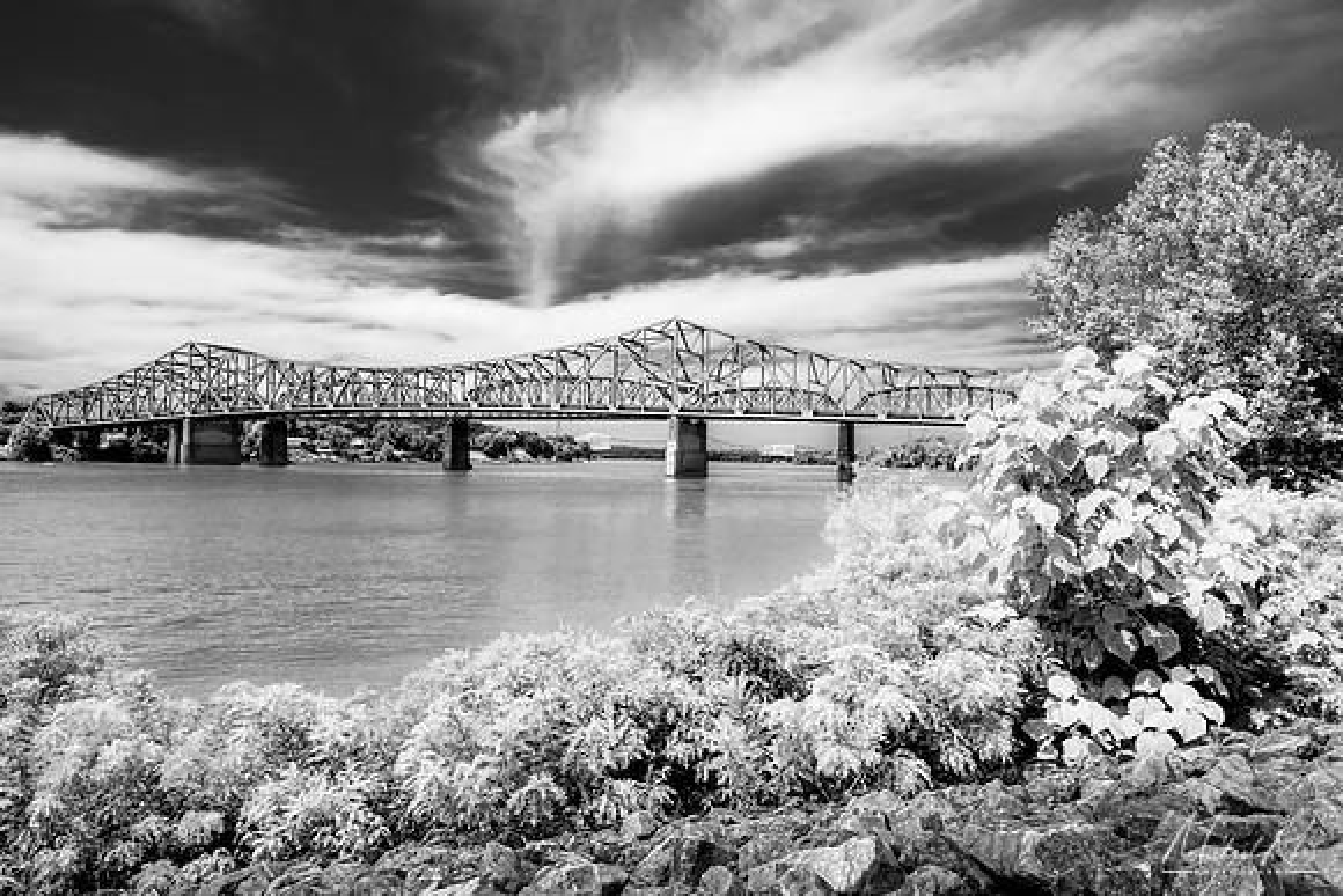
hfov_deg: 73.7
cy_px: 448
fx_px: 896
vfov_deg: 53.2
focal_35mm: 24
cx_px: 672
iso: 100
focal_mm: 16
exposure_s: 1/160
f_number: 11
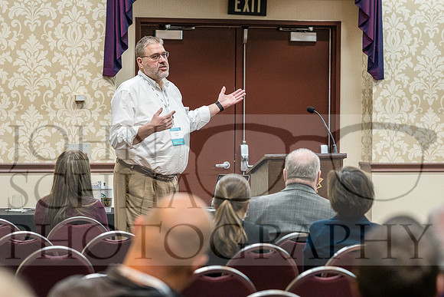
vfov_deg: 9.3
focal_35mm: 148
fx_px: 1826
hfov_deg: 13.9
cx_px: 222
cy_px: 148
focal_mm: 99
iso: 3200
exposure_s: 1/100
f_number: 3.5
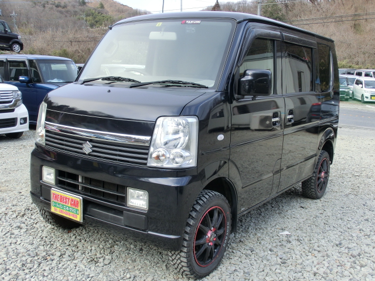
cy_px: 140
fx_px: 455
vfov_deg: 34.3
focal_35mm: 42
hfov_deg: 44.8
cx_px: 188
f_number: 4
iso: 100
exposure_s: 1/100
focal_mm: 7.38
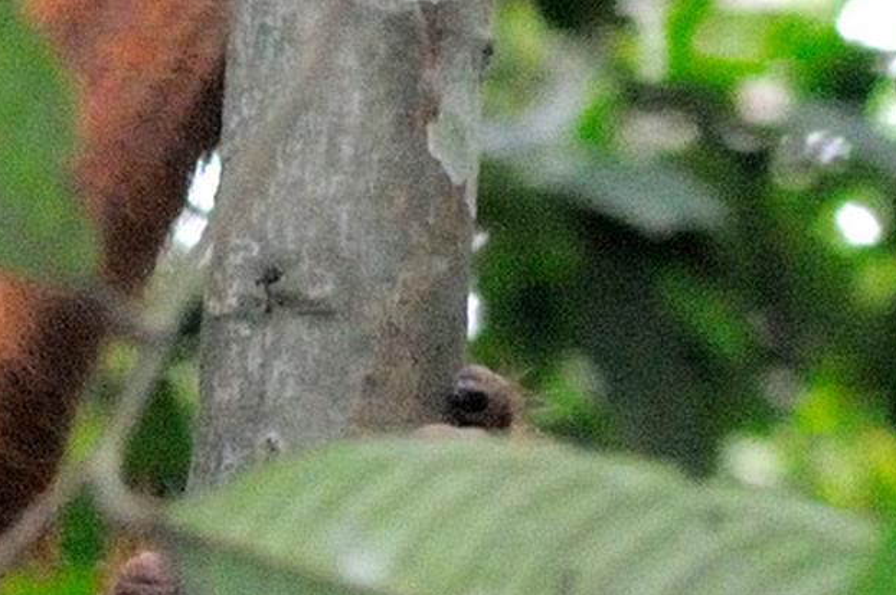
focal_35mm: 973
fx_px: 24187
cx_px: -676
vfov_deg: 1.4
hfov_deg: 2.1
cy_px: 1722
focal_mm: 105
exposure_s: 1/250
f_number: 4
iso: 2500
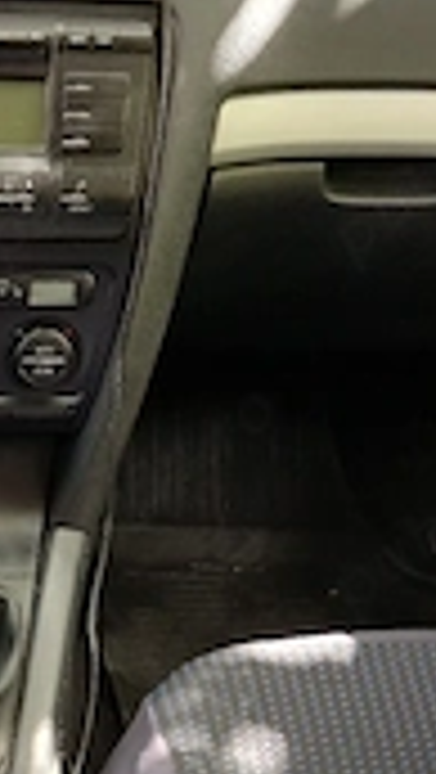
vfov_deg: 31.5
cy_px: 554
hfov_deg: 17.2
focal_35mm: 66
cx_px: -130
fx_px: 1354
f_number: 1.8
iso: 200
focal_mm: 3.98
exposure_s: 1/40.2
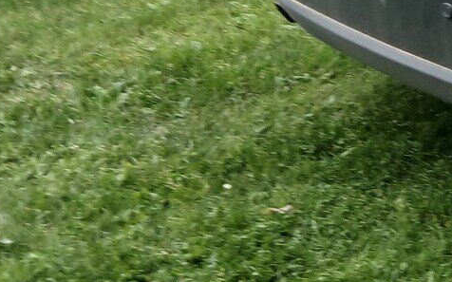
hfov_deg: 15.7
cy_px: -153
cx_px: 824
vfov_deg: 11.1
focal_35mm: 113
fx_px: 1391
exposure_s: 1/100
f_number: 1.8
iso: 32
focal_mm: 3.98
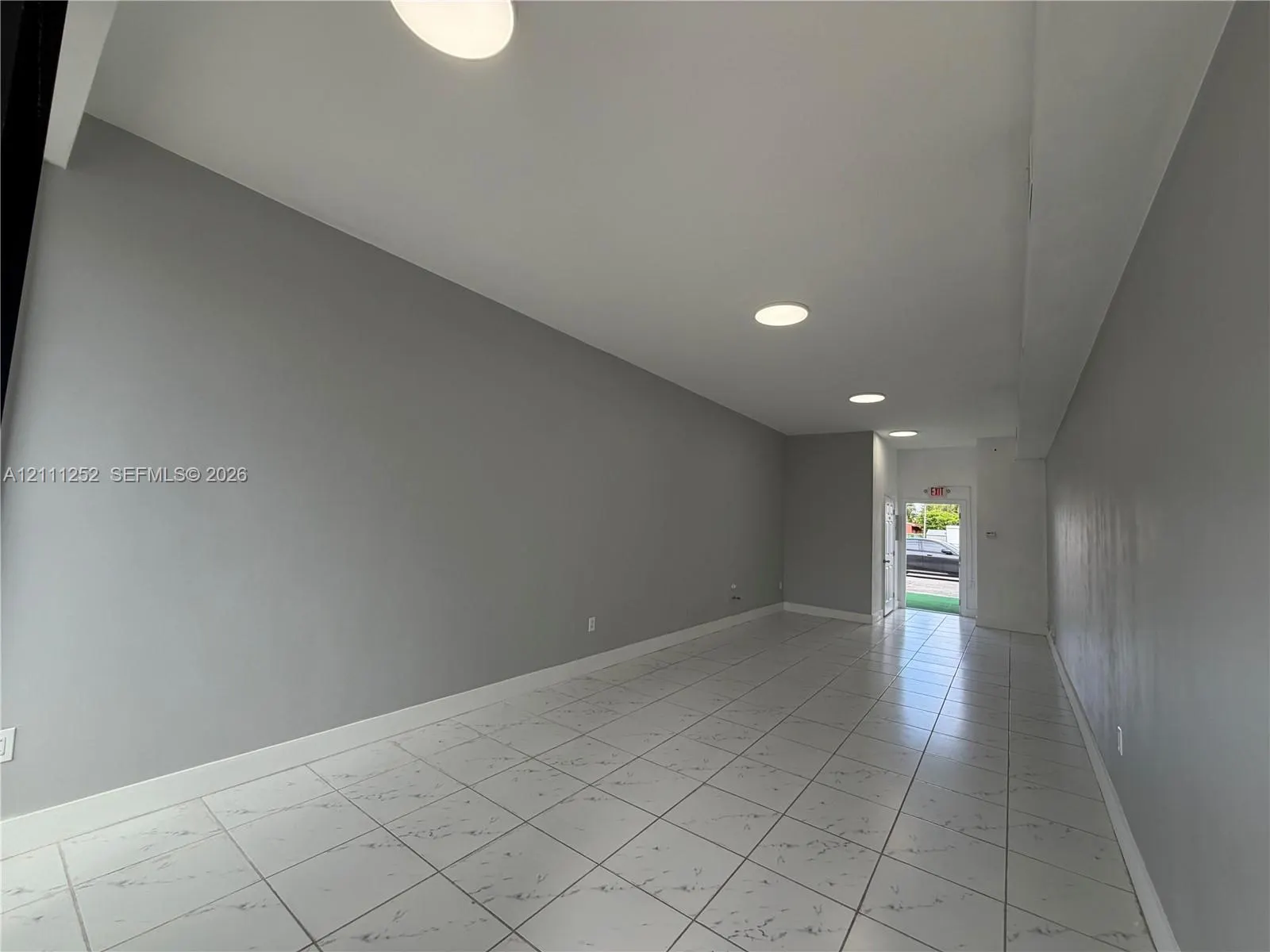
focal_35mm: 14
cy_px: 476
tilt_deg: +5.8
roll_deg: -2.1
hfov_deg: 102.1
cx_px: 635
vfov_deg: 85.7
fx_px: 514
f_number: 2.2
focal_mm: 2.22
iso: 64
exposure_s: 1/201
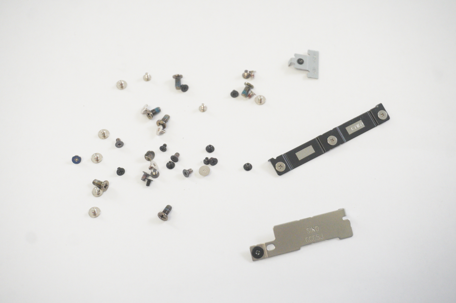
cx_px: 228
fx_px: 759
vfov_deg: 22.6
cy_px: 152
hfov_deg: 33.4
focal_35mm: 60
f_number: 5.6
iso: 5000
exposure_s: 1/250
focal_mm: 40
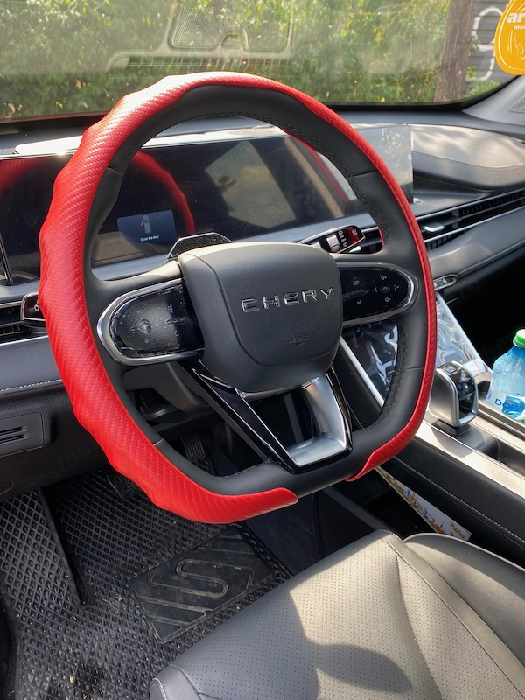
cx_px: 262
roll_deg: -1.0
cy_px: 350
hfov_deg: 53.1
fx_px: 526
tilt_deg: -27.1
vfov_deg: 67.3
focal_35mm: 26
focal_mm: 4.25
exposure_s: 1/122
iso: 40
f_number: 1.8
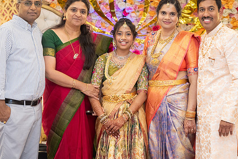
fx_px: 781
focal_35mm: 118
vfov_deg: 11.6
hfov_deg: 17.3
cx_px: 119
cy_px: 69
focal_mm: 93
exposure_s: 1/160
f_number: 3.5
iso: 1000
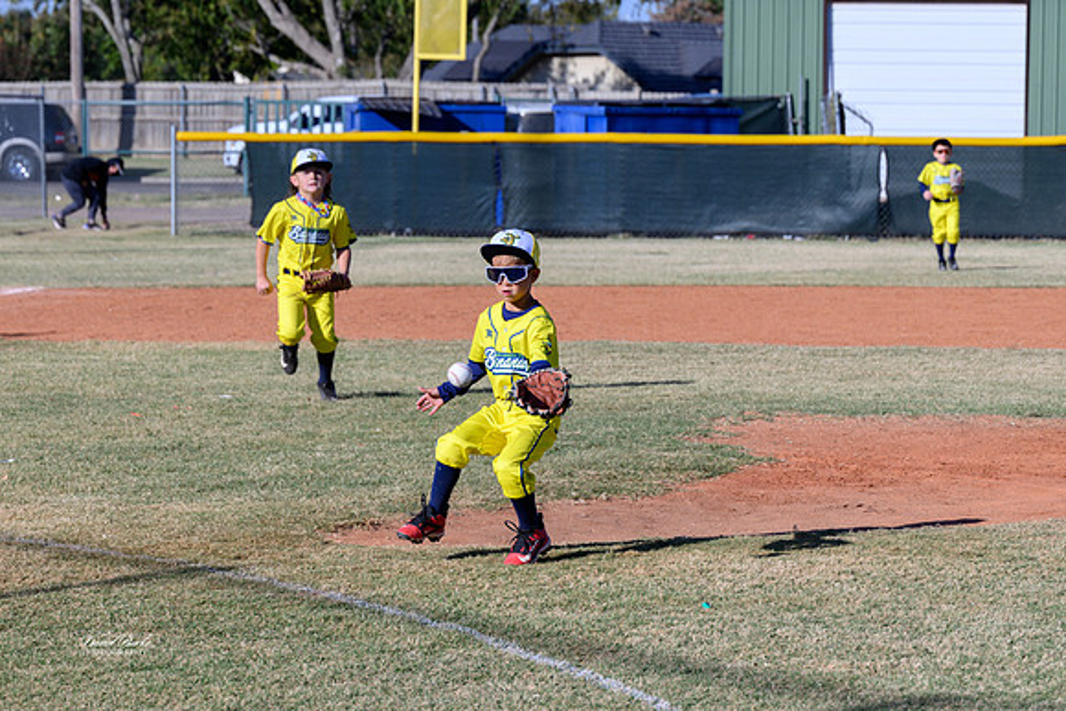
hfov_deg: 15.5
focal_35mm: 132
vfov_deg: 10.4
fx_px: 3917
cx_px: 645
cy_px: 426
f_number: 5.6
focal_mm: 99
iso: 200
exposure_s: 1/1000
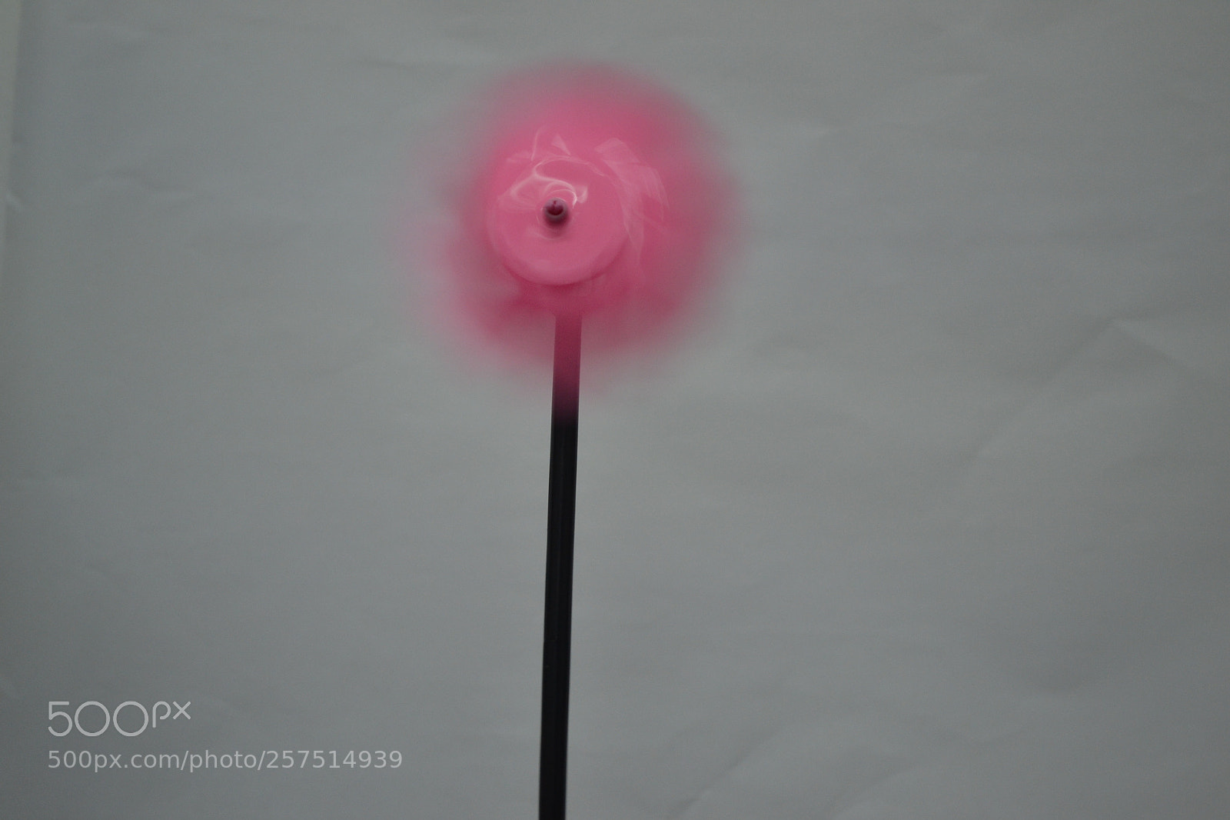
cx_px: 615
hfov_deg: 29.2
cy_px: 410
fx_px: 2357
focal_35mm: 69
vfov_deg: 19.7
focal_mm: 46
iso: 400
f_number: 5.3
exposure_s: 1/40
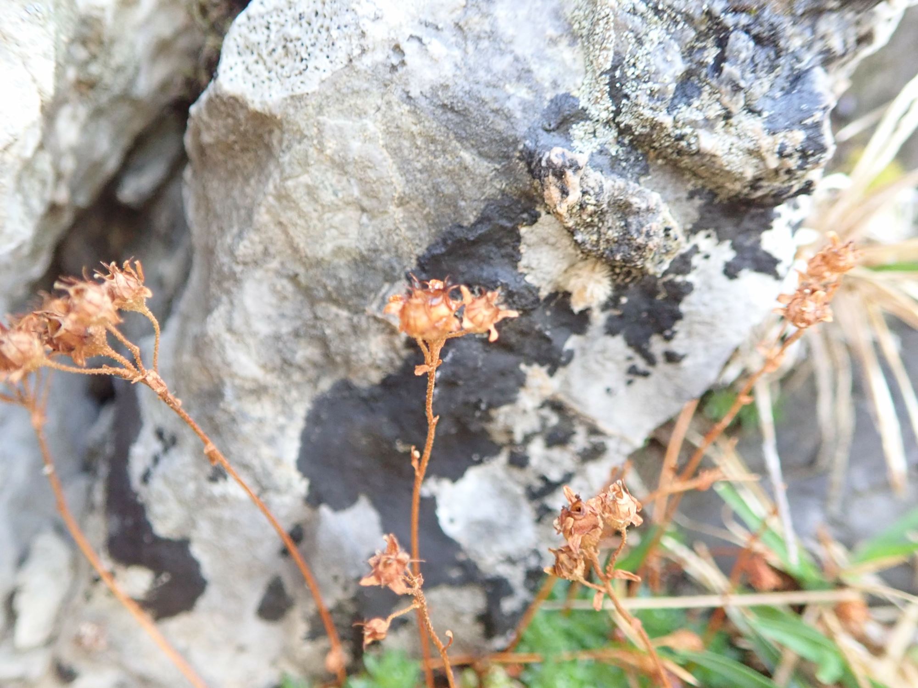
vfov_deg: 46.8
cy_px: 344
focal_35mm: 30
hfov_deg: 60.0
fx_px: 796
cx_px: 459
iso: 800
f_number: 2.3
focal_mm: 5.5
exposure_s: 1/40
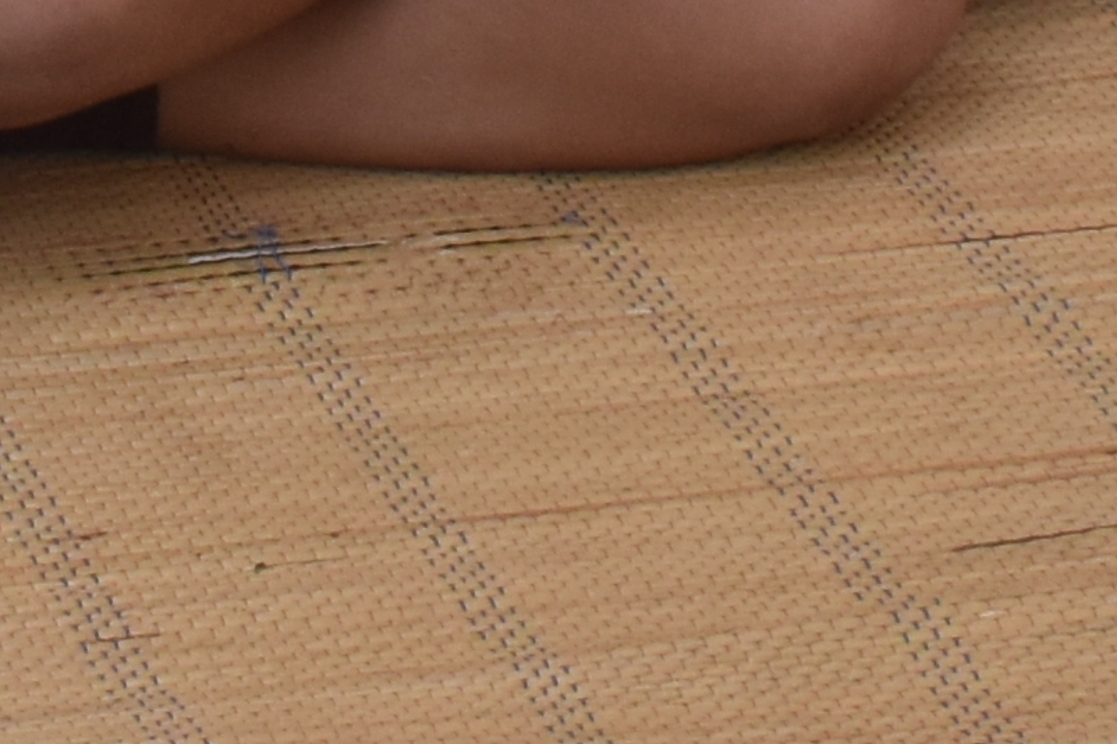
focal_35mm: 247
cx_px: -107
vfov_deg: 5.2
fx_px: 7660
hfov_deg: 8.3
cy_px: -1778
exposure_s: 1/200
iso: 400
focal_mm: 22
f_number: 7.1
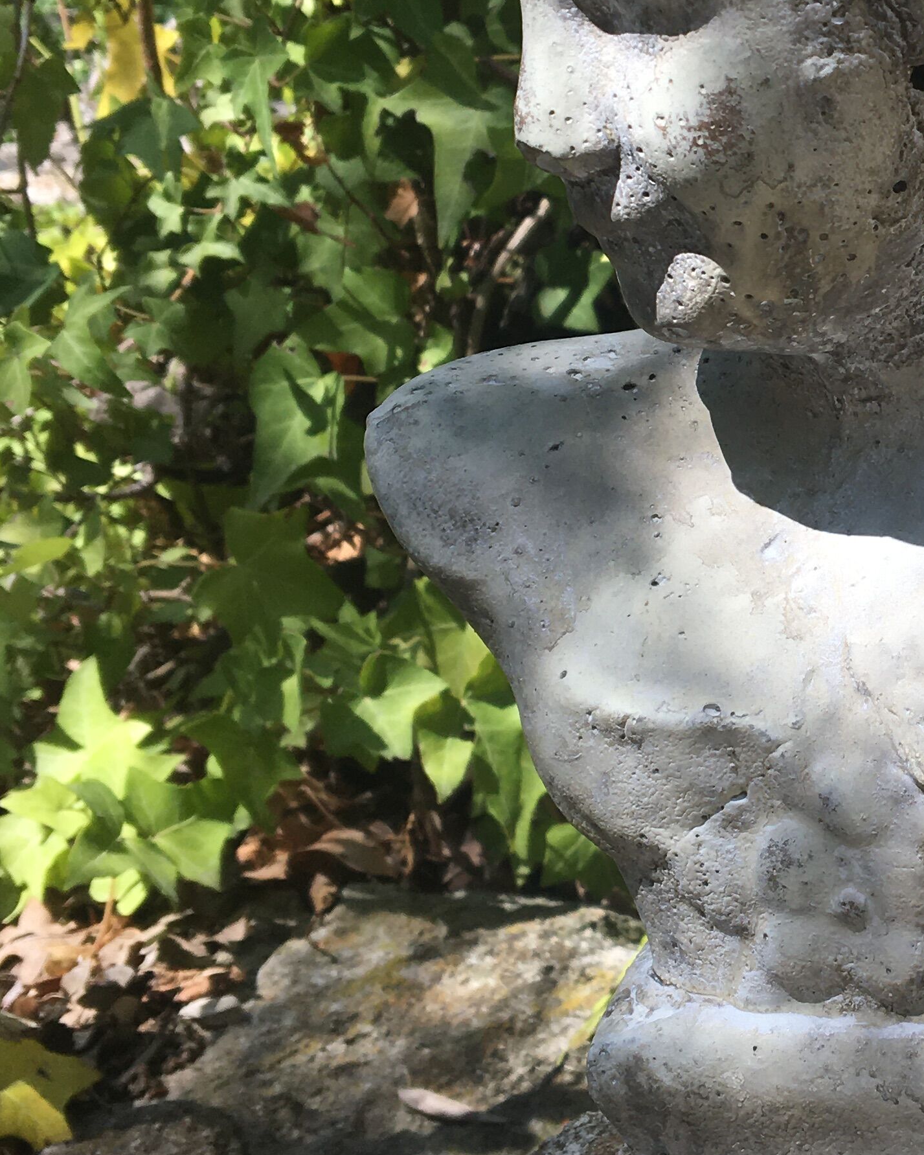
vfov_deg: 29.5
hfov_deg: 22.9
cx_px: 916
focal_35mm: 64
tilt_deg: -13.4
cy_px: 460
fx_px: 2187
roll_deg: -0.9
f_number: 2.2
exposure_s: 1/663
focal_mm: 4.15
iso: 25
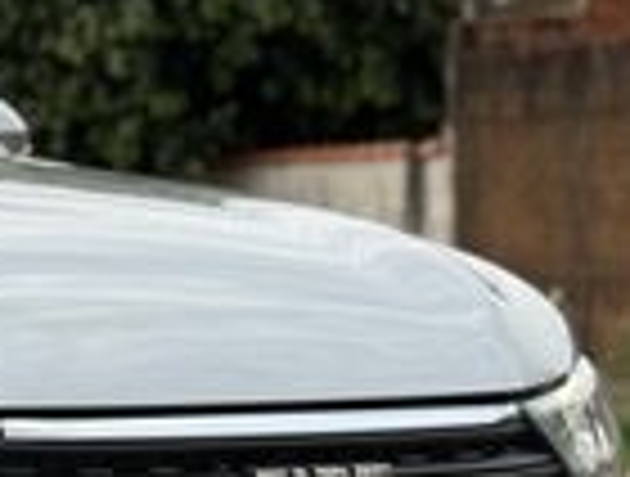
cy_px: 526
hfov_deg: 11.8
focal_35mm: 161
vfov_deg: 9.2
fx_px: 2940
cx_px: -270
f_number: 1.78
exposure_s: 1/7143
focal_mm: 6.76
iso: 64
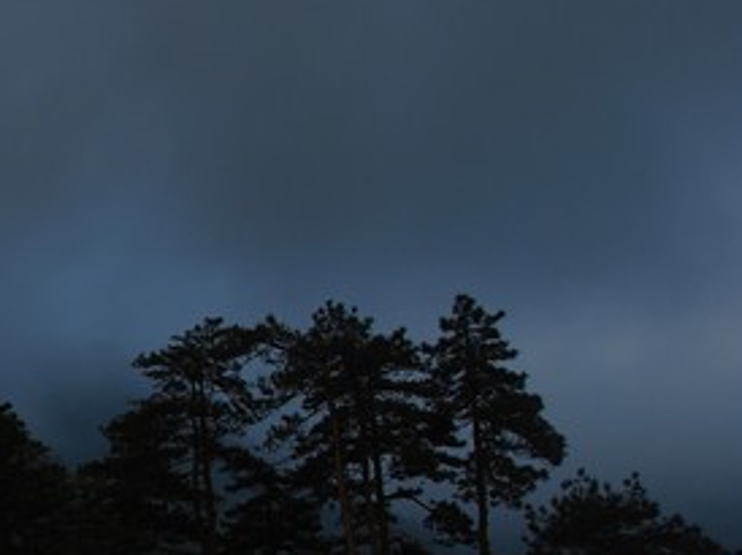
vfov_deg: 15.8
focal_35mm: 93
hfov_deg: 19.0
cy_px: 361
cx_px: -309
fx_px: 1992
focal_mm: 22
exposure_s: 1/80
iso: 100
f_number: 7.1
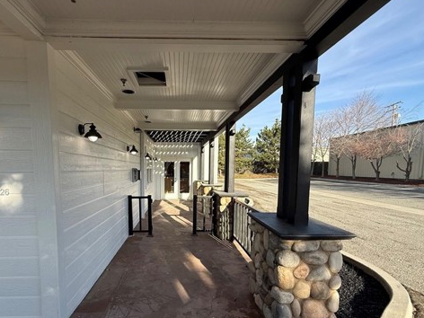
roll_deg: +1.6
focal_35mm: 19
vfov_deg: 67.9
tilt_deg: -3.8
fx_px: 233
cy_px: 192
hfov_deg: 84.2
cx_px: 184
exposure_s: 1/876
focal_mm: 2.22
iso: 64
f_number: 2.2
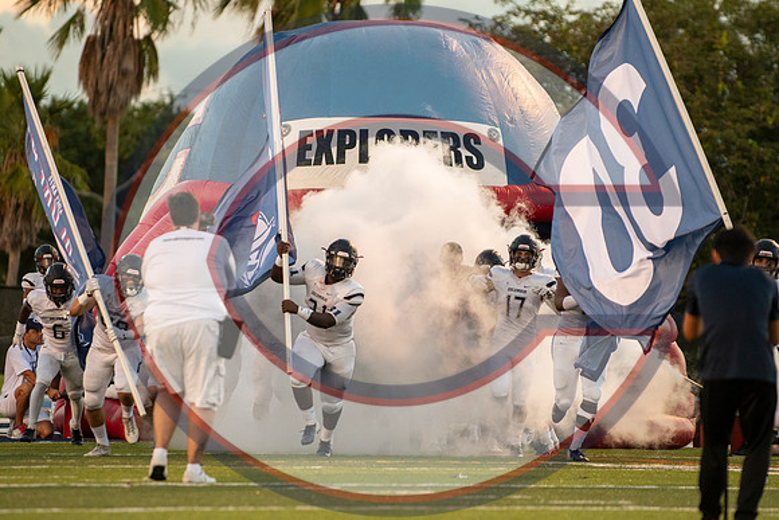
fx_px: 6493
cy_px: 260
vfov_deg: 4.6
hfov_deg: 6.9
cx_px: 390
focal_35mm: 300
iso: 1800
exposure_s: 1/1600
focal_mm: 200
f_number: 2.8
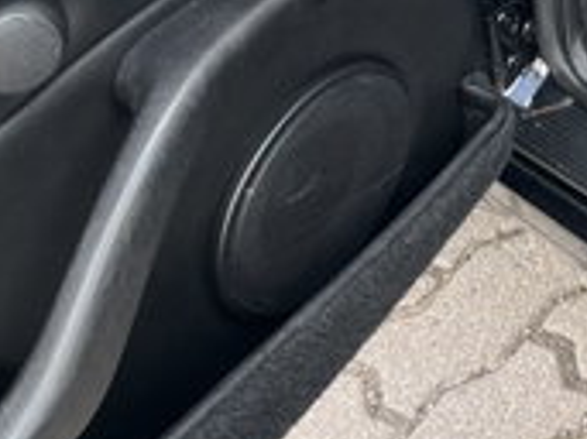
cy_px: -388
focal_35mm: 117
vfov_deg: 11.6
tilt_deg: -27.3
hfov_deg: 13.5
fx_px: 1983
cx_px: 1287
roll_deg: +0.5
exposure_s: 1/181
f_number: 1.6
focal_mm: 5.1
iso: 40
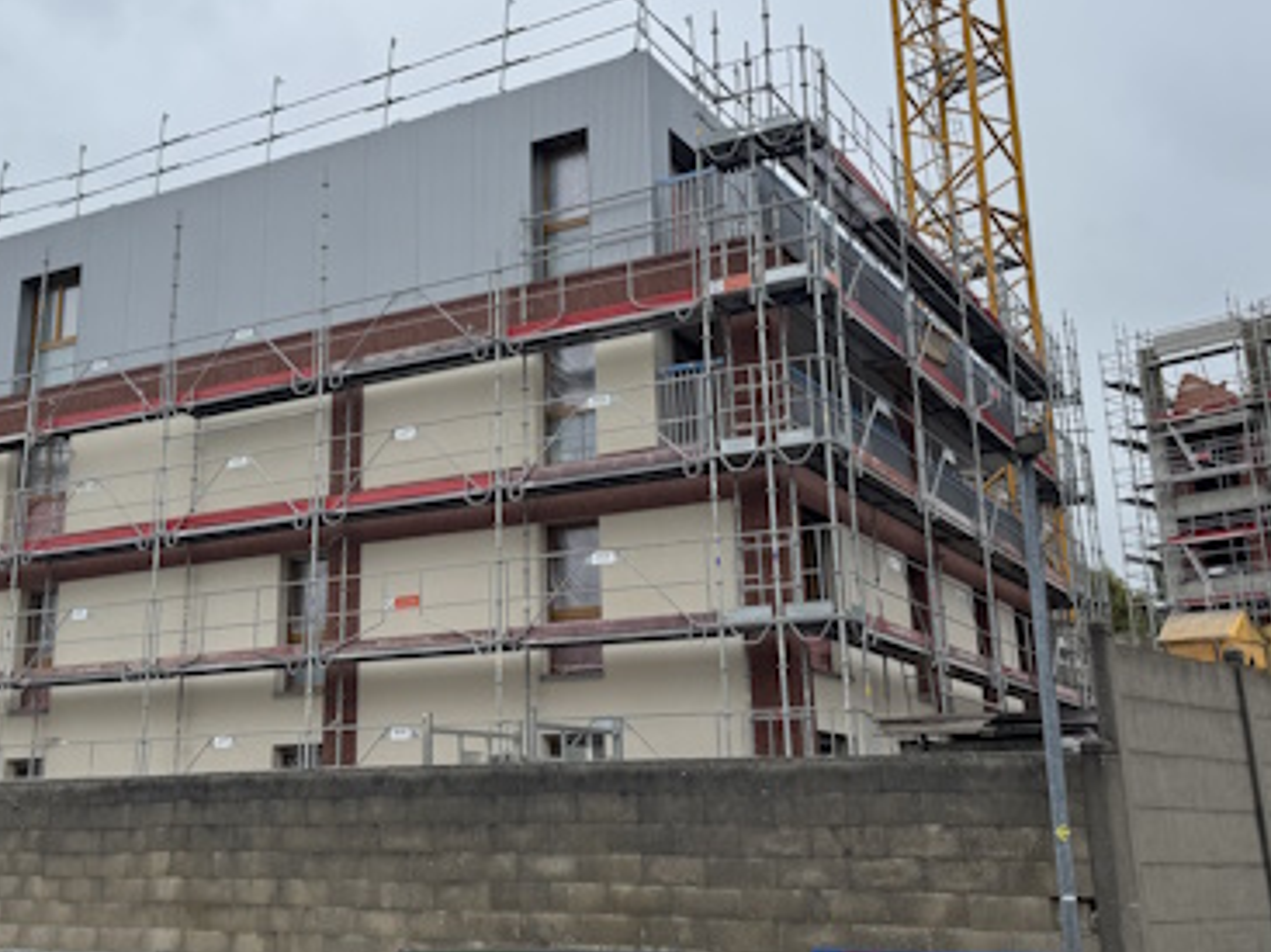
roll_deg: +0.1
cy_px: 388
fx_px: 1505
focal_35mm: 41
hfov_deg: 45.3
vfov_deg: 35.0
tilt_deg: +16.7
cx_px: 452
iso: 80
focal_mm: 6.76
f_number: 1.78
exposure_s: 1/1395
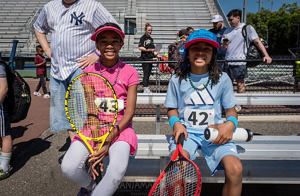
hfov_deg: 59.3
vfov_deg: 41.0
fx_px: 263
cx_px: 132
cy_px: 84
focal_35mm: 32
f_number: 4.5
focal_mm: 26
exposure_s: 1/2500
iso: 200
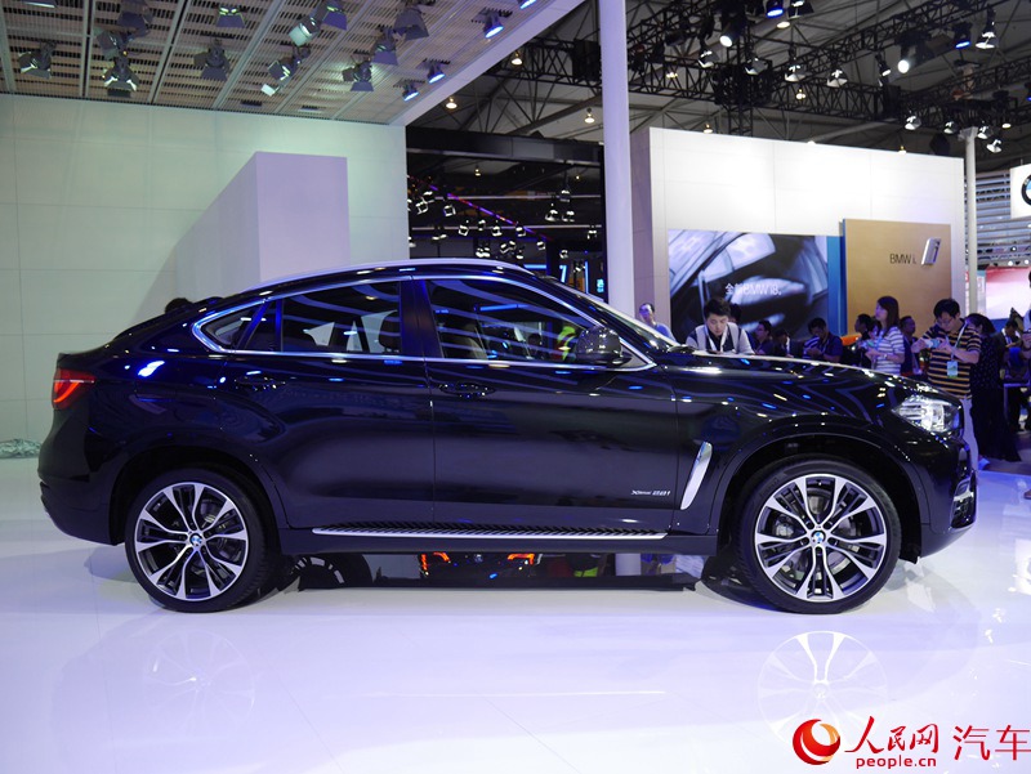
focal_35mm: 32
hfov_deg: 56.8
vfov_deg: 44.2
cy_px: 387
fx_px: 954
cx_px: 516
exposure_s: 1/60
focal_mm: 16
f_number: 3.6
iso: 160
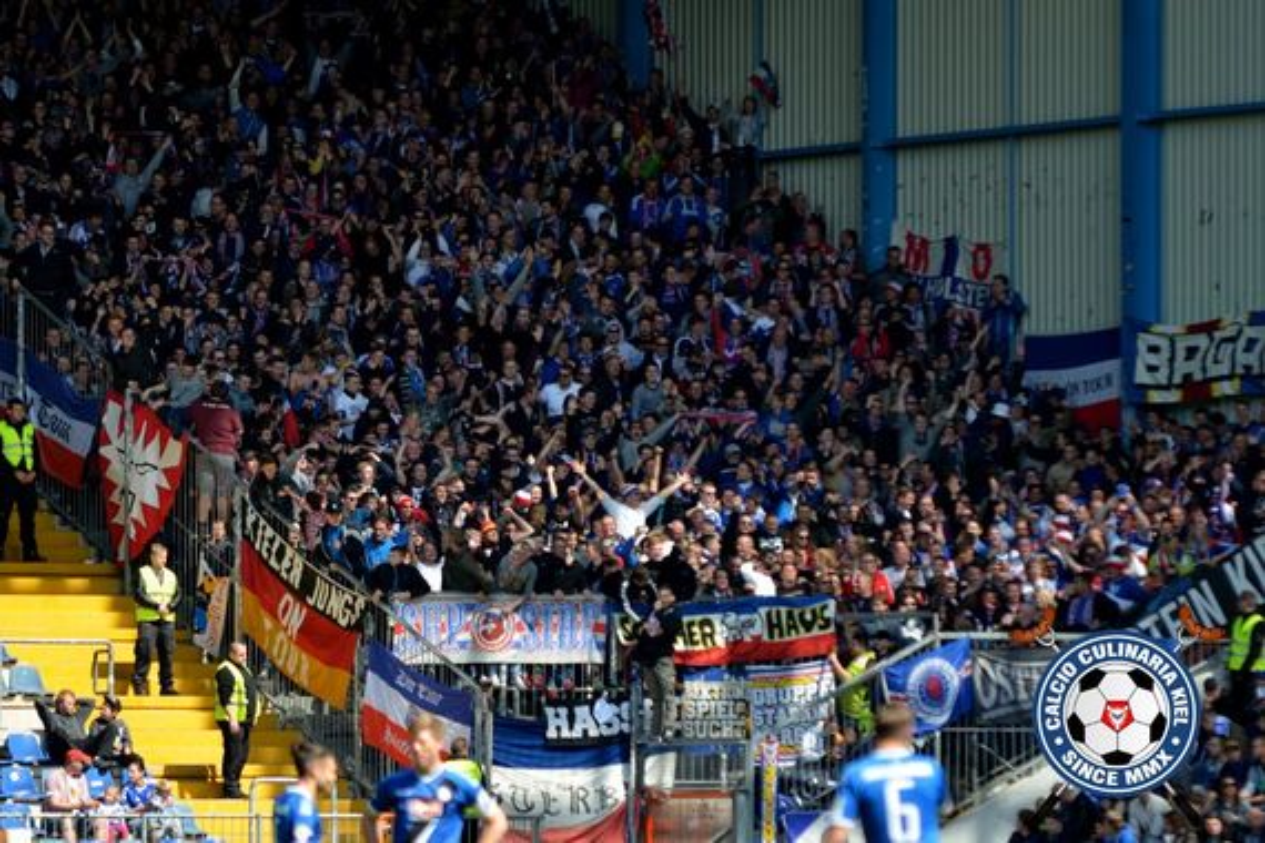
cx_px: 632
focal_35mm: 300
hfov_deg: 6.9
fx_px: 10541
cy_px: 422
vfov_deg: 4.6
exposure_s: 1/800
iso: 100
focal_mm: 200
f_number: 3.2
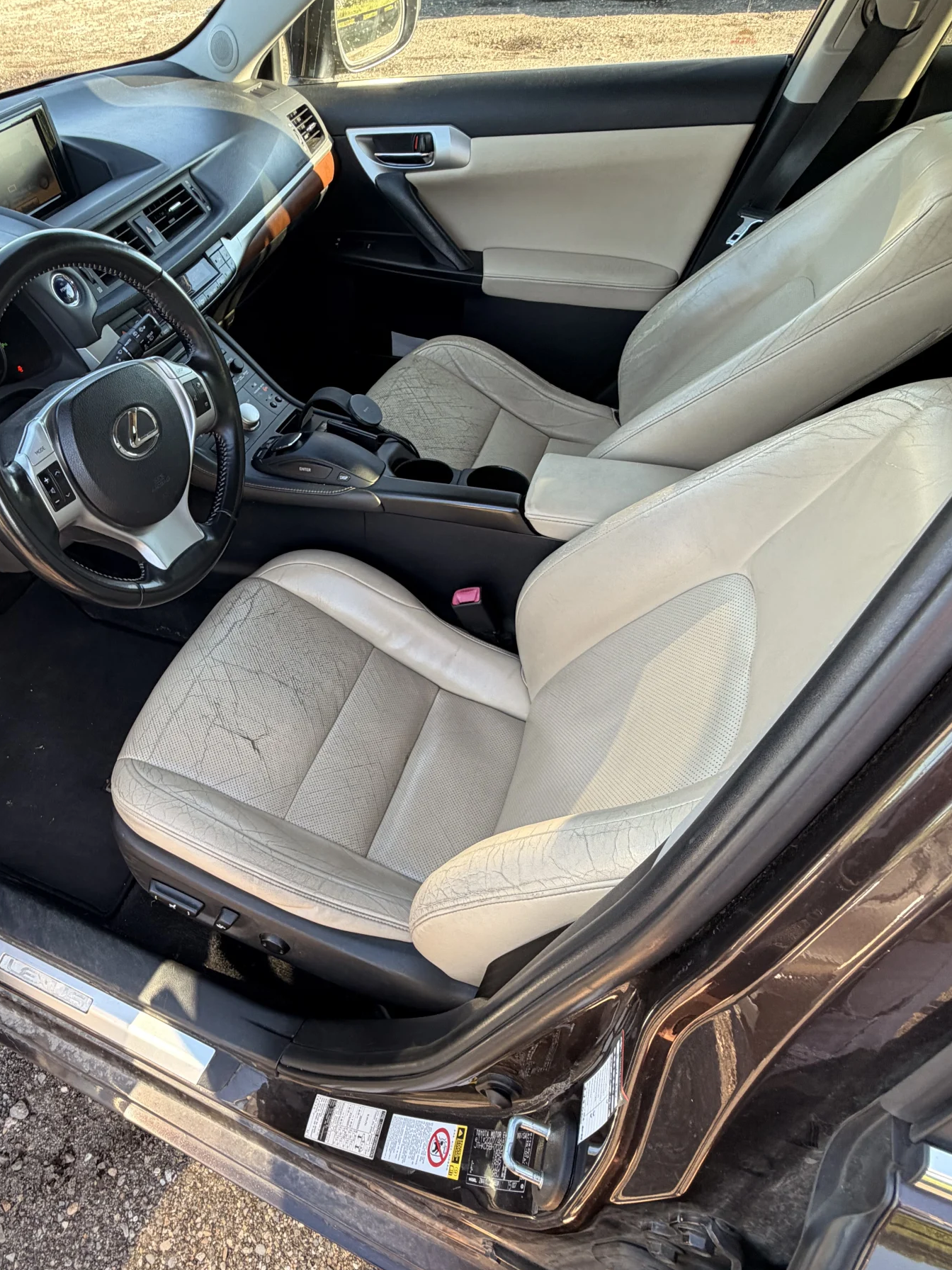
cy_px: 683
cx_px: 304
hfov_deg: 64.0
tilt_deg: -50.6
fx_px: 733
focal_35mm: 20
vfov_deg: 81.6
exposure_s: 1/121
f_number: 2.2
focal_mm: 2.22
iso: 100
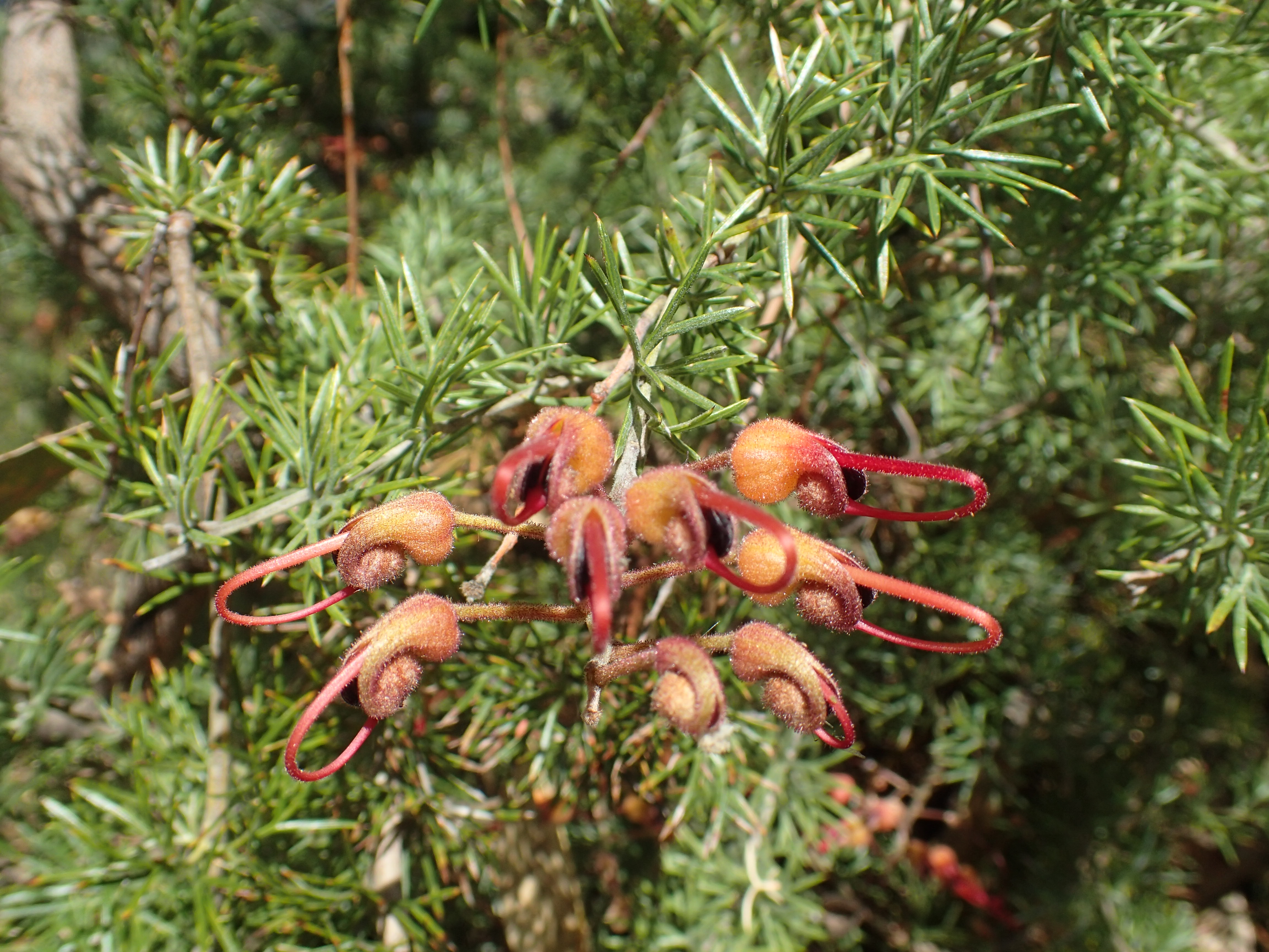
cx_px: 634
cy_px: 476
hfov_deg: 60.0
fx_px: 1100
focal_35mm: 30
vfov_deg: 46.8
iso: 100
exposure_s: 1/640
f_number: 3.2
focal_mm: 5.5
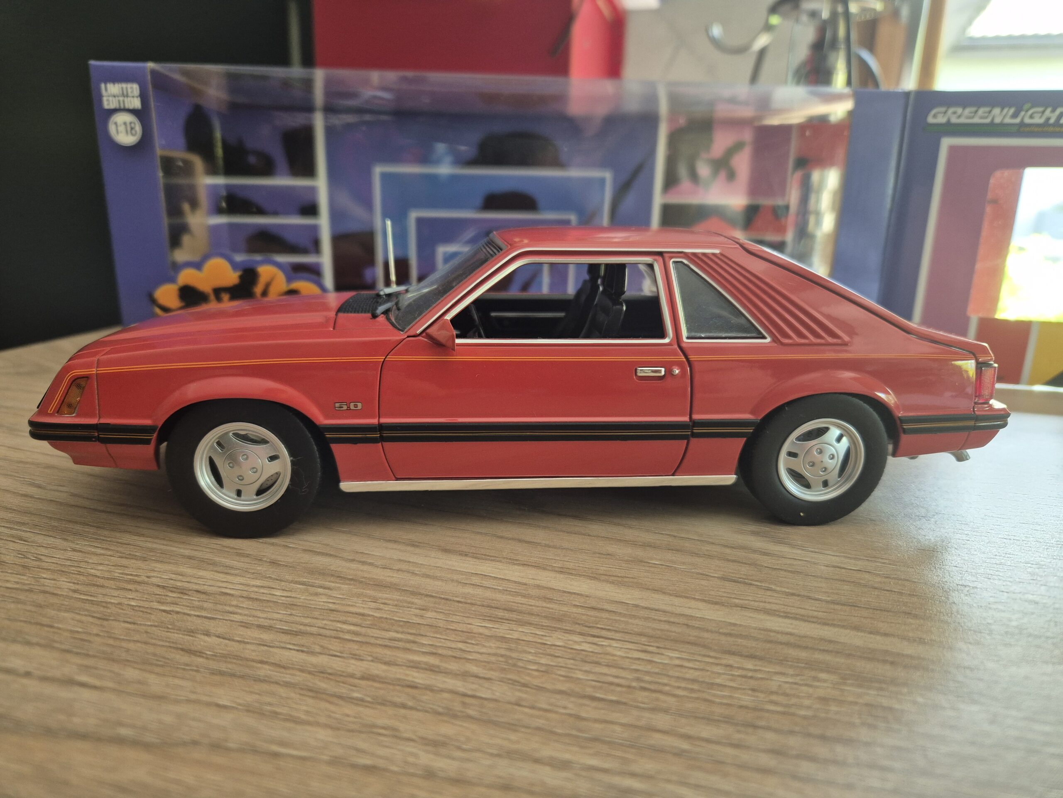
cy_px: 399
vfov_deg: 58.9
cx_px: 532
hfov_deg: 73.9
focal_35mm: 23
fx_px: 706
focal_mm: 5.4
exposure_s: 1/100
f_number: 1.8
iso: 320
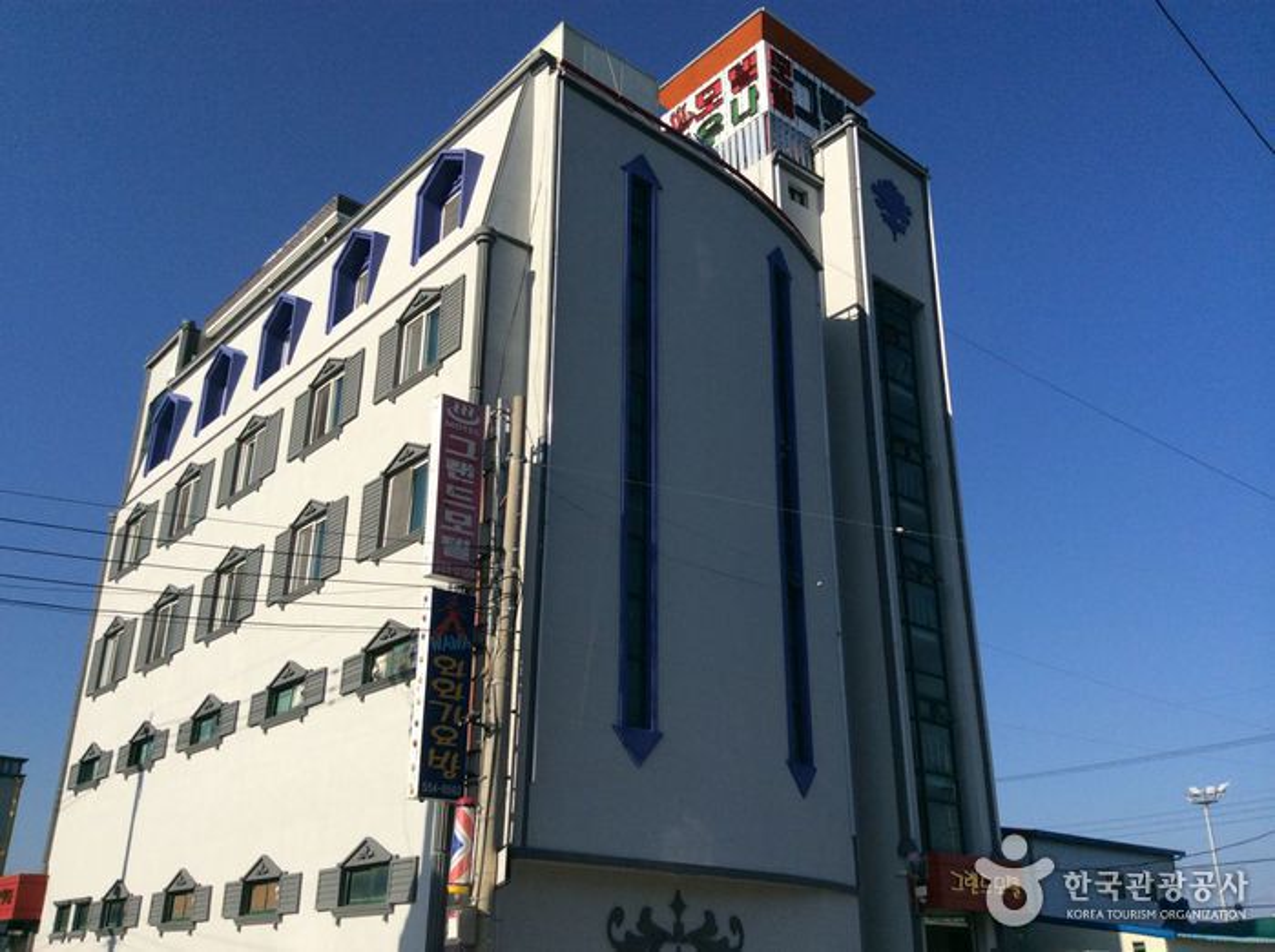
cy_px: 476
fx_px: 1214
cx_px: 638
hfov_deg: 55.4
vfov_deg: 42.8
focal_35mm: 33
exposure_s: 1/2387
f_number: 2.4
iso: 32
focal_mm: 3.3
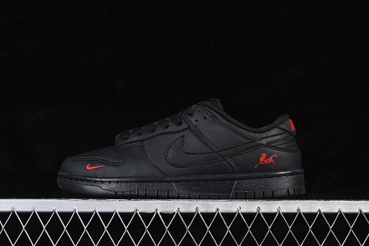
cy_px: 123
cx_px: 184
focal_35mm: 75
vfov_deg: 18.2
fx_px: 769
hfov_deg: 27.0
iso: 160
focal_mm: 50
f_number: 6.3
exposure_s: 1/60
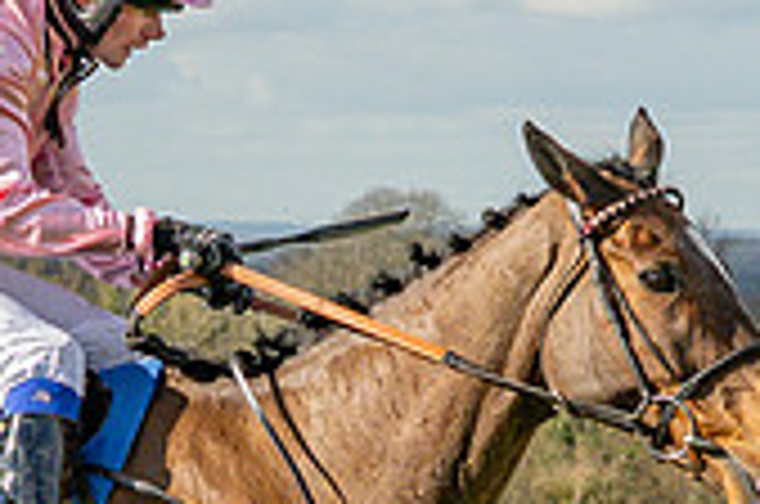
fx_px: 9356
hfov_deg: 4.6
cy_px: 731
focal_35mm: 444
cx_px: -59
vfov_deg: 3.1
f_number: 4
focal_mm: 41
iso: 200
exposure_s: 1/1600
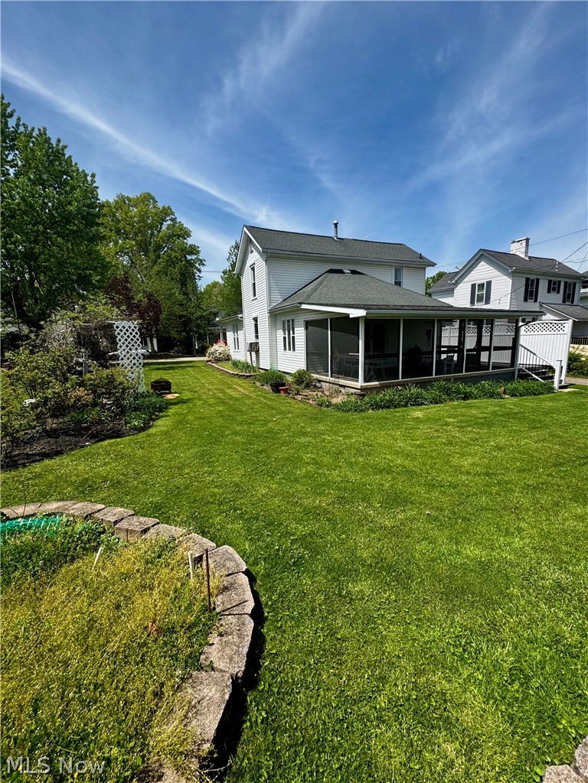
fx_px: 317
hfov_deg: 85.7
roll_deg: +2.3
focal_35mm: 14
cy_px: 392
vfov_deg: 102.1
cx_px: 294
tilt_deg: -10.1
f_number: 2.2
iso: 50
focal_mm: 2.22
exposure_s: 1/1832
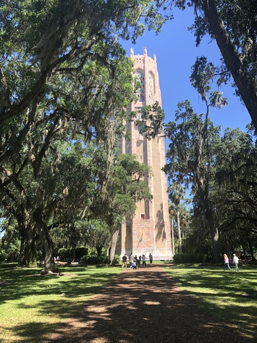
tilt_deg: +18.0
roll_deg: +0.3
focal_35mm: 28
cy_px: 172
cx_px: 128
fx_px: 277
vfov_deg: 63.4
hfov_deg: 49.7
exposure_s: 1/762
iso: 20
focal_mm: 4
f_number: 1.8
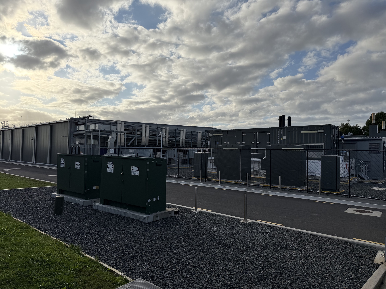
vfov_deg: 56.8
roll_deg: -1.3
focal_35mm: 24
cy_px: 144
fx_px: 268
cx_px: 193
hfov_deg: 71.6
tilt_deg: +2.1
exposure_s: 1/10309
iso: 80
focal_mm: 6.76
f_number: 1.78
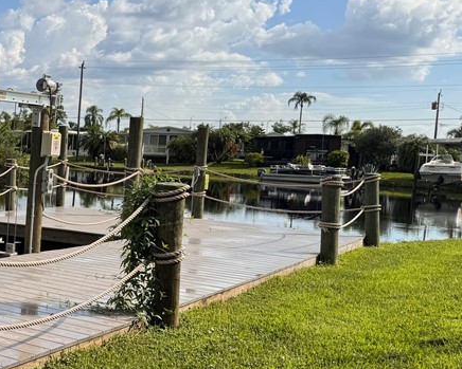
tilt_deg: -5.6
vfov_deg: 27.6
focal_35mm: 55
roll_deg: -2.5
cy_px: 210
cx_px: -55
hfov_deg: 30.3
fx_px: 752
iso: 80
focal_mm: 6.76
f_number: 1.78
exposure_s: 1/4310
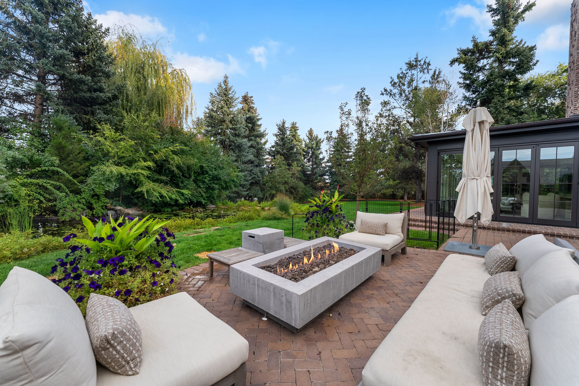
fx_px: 225
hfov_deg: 104.2
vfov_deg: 81.3
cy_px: 193
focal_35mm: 14
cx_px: 290
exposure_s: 1/400
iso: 320
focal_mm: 14
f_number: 7.1
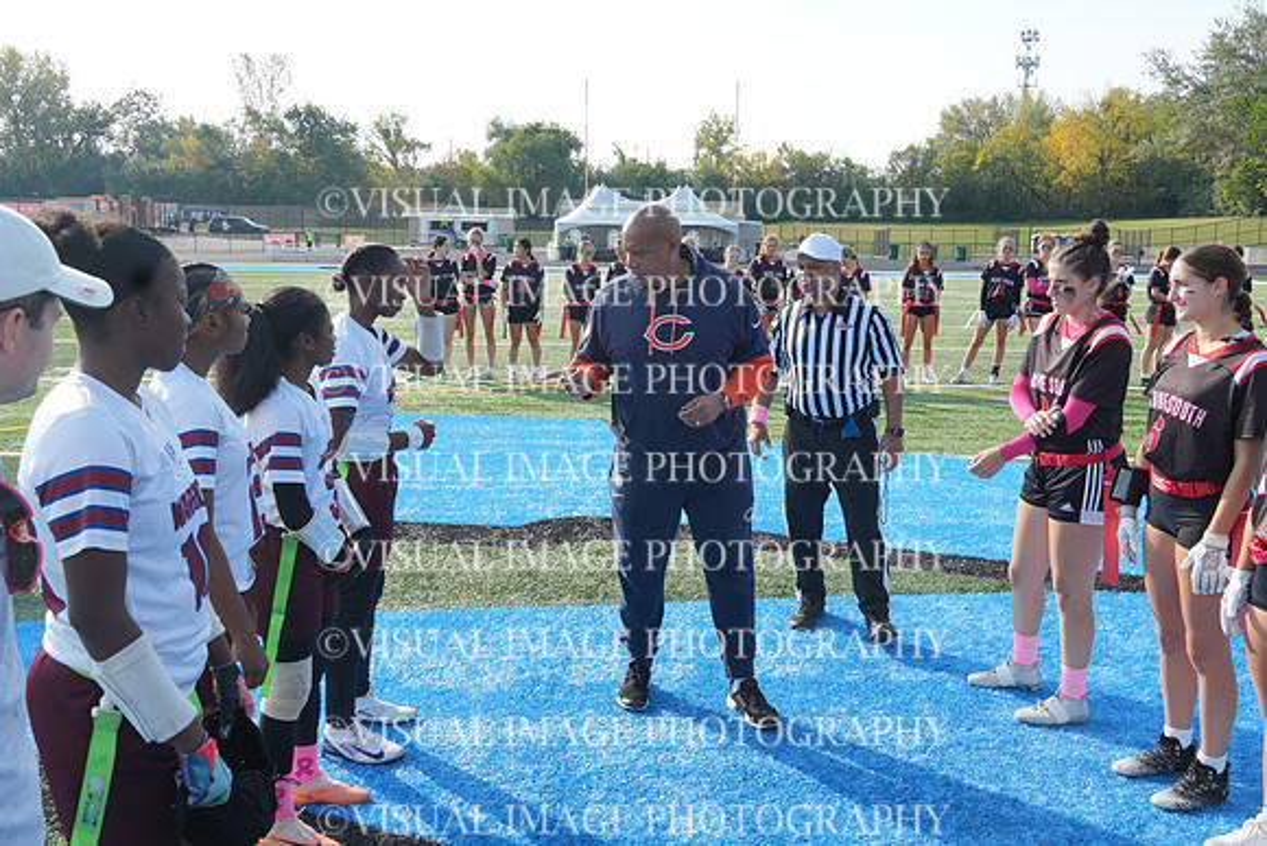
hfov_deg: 55.1
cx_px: 634
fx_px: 1214
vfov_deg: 38.4
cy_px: 423
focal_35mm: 34
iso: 125
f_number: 9
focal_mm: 23
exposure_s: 1/125
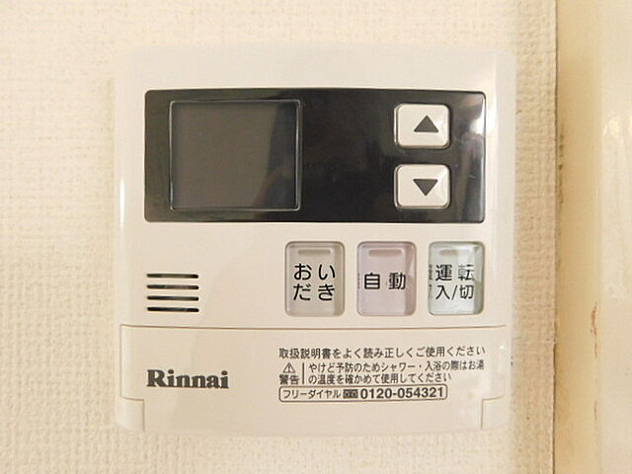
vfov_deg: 58.9
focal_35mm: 23
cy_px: 237
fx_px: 420
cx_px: 316
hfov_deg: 73.9
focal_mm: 4
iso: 400
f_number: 3
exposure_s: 1/25
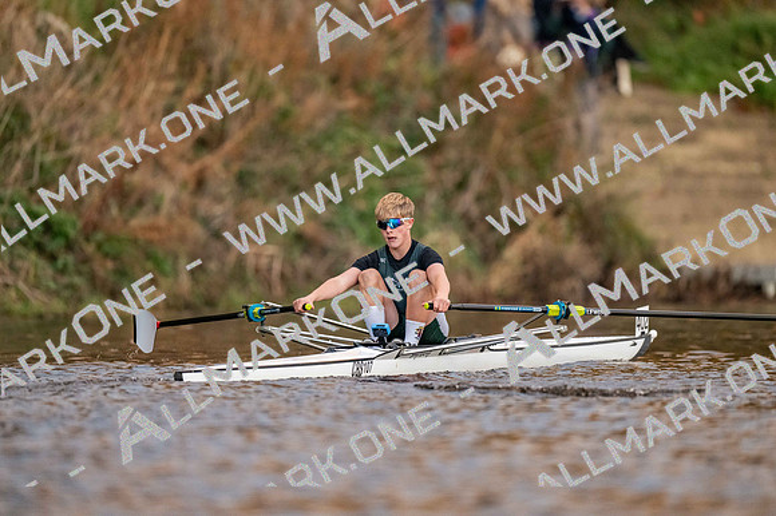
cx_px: 388
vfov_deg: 2.3
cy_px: 258
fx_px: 12928
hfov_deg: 3.4
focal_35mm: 600
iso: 5600
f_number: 4
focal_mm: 600
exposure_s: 1/2000
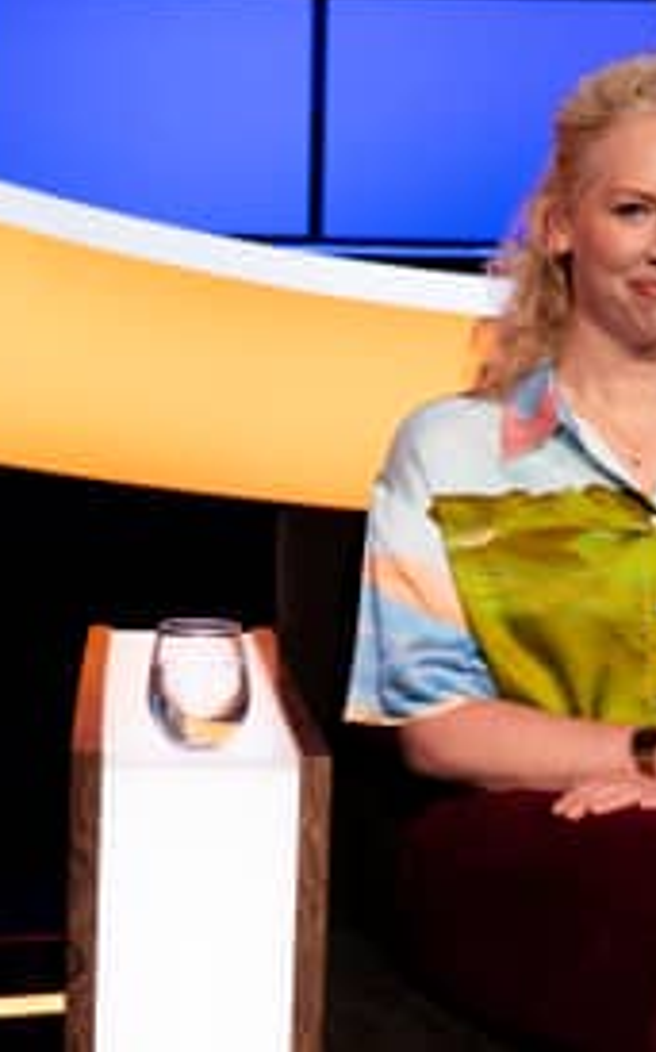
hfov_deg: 15.9
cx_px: 81
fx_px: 2319
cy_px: 554
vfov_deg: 25.5
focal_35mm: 81
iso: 1600
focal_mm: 28
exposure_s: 1/60
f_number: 4
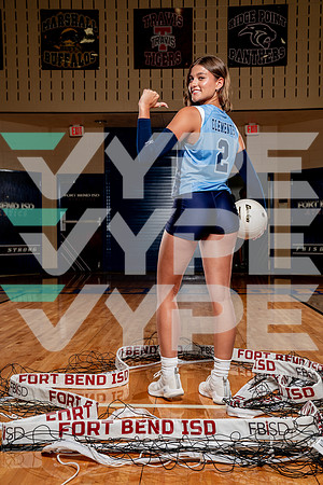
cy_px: 242
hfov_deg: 31.2
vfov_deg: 45.4
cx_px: 162
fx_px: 579
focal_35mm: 43
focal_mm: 43
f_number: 5.6
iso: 200
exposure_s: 1/250
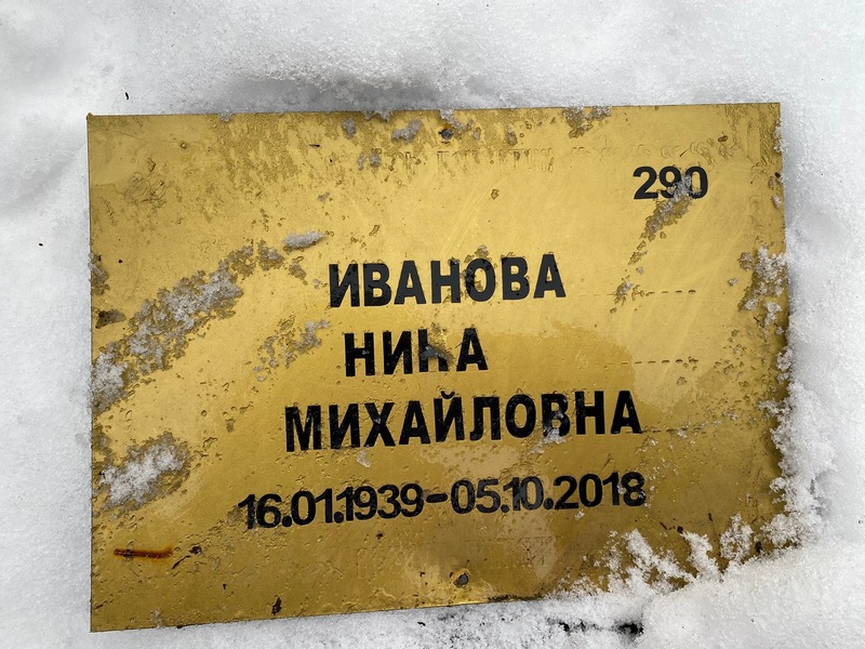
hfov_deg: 67.3
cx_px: 432
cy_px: 324
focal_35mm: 26
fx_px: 650
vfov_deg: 53.1
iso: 32
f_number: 1.8
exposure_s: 1/203
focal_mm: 4.25
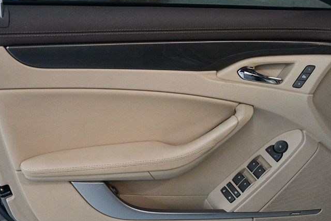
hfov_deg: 31.4
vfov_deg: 21.2
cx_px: 170
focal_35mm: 64
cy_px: 120
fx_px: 588
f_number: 4
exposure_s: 1/125
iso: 2500
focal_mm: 27
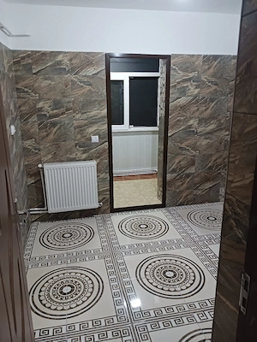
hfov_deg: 51.4
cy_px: 171
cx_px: 128
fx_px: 267
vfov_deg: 65.3
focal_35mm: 27
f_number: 1.8
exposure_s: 1/20
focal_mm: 4
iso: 400
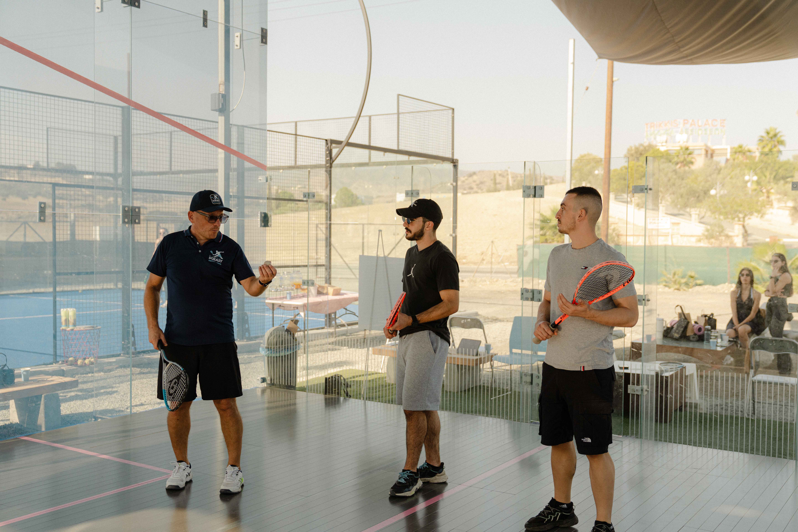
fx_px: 864
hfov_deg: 49.6
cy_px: 266
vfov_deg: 34.2
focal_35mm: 39
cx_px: 399
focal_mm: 39
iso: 500
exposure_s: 1/2500
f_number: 3.2
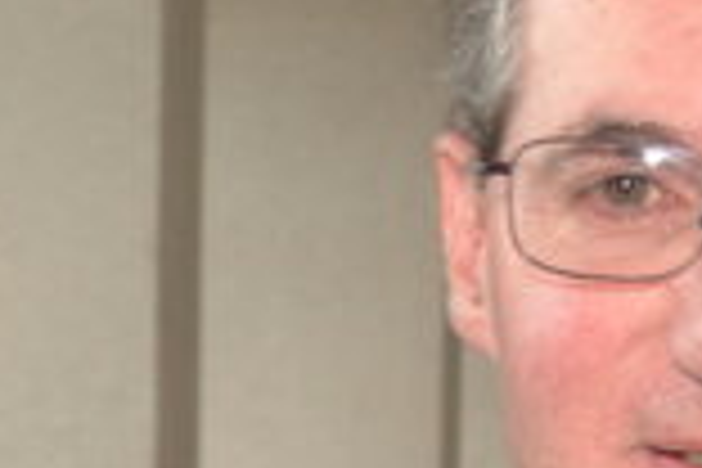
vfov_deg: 5.8
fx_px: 4504
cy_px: 943
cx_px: 108
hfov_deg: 8.9
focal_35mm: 231
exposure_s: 1/45
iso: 400
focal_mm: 24
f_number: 8
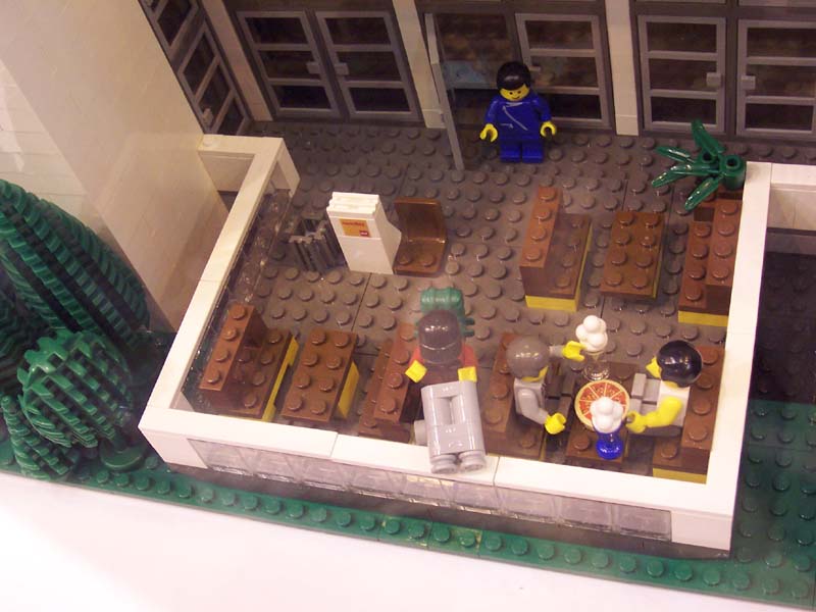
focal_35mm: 46
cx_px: 408
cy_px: 306
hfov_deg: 41.2
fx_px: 1084
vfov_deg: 31.5
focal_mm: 7
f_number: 3
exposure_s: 1/10
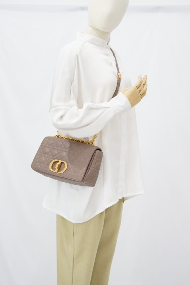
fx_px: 396
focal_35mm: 50
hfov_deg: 27.0
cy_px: 142
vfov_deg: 39.6
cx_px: 95
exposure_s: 1/8
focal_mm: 50
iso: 640
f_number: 6.3
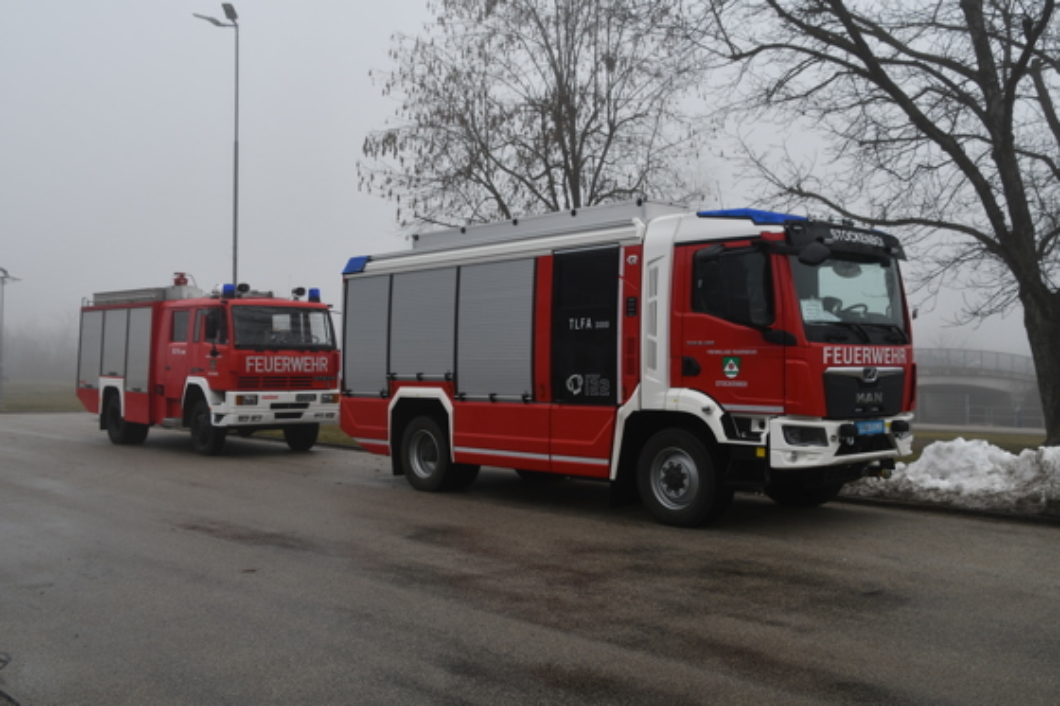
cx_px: 530
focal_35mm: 36
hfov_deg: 53.1
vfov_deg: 36.9
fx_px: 1060
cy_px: 353
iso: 200
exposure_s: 1/250
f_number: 5.6
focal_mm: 24
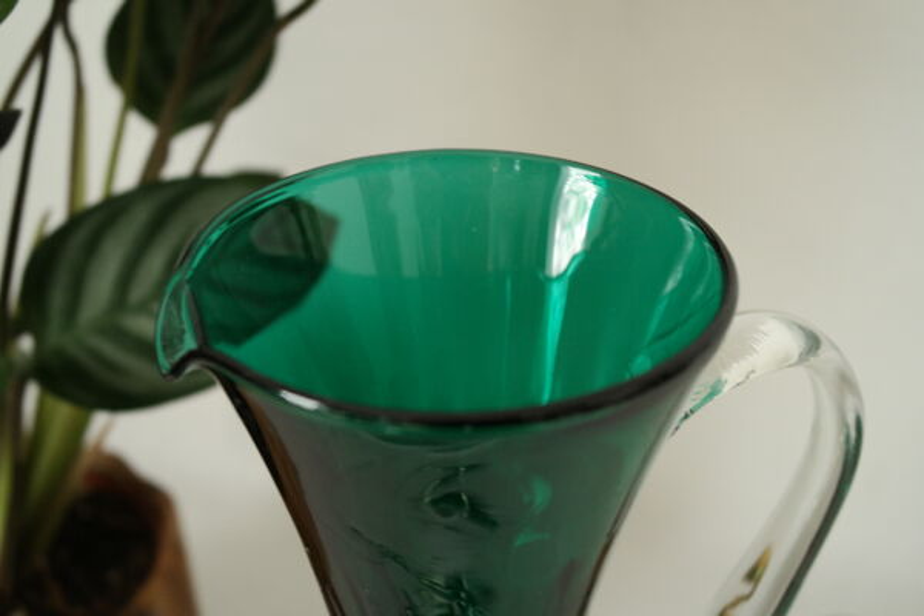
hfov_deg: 34.5
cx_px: 462
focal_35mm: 58
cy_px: 308
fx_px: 1489
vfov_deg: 23.4
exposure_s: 1/30
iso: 800
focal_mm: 38
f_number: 5.6
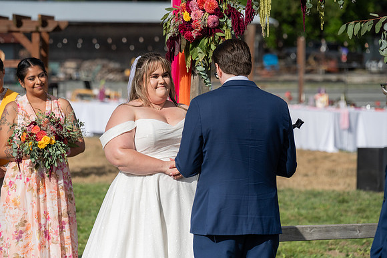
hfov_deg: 13.7
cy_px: 129
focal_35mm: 150
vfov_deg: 9.2
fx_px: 1613
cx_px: 194
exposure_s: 1/8000
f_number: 4.5
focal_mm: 150
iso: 400
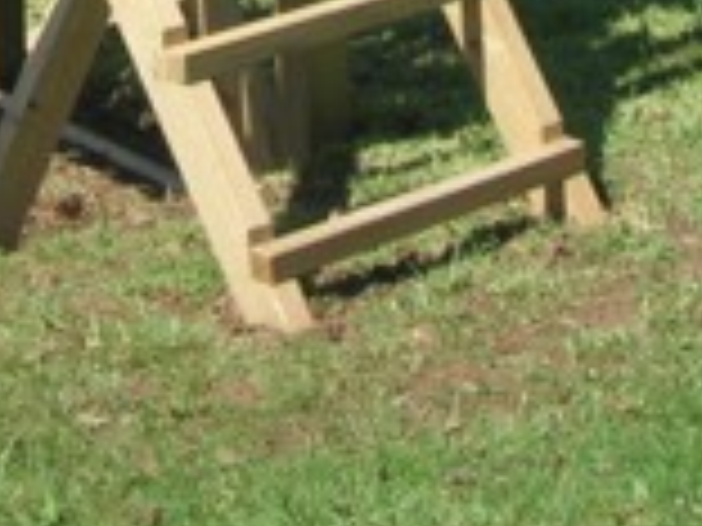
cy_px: -539
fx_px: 3164
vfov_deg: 8.9
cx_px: 130
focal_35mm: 156
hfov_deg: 12.6
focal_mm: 7.8
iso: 64
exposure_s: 1/413
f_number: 4.8
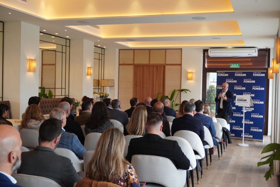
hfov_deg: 43.6
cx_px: 140
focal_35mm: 45
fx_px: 350
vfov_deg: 29.9
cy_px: 94
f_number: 5
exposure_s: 1/160
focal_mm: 30
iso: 500
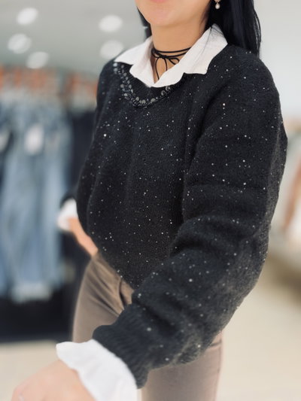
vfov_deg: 60.0
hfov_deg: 46.8
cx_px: 150
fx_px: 348
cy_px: 200
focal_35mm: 30
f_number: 1.9
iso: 50
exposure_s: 1/50
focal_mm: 2.71
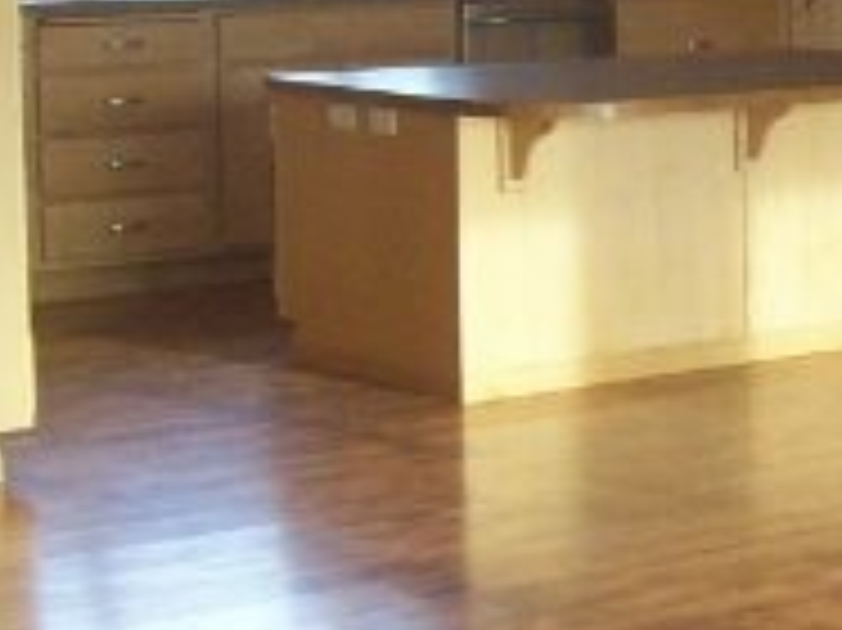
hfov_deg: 15.2
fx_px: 2990
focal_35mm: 123
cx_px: 1135
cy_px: 243
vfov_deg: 12.0
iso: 200
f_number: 2.7
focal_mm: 6
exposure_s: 1/68.6
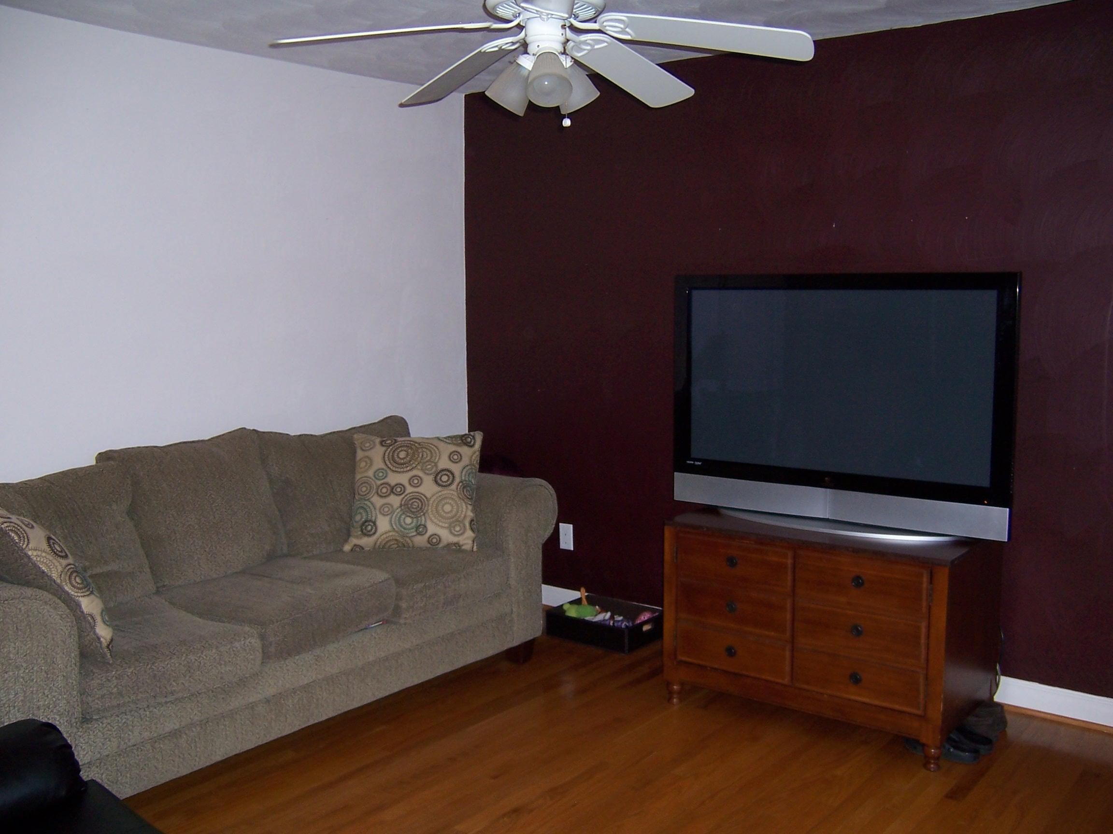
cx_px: 556
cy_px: 417
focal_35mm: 33
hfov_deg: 55.4
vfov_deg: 42.9
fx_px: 1061
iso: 80
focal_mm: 5.5
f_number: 2.8
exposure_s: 1/60
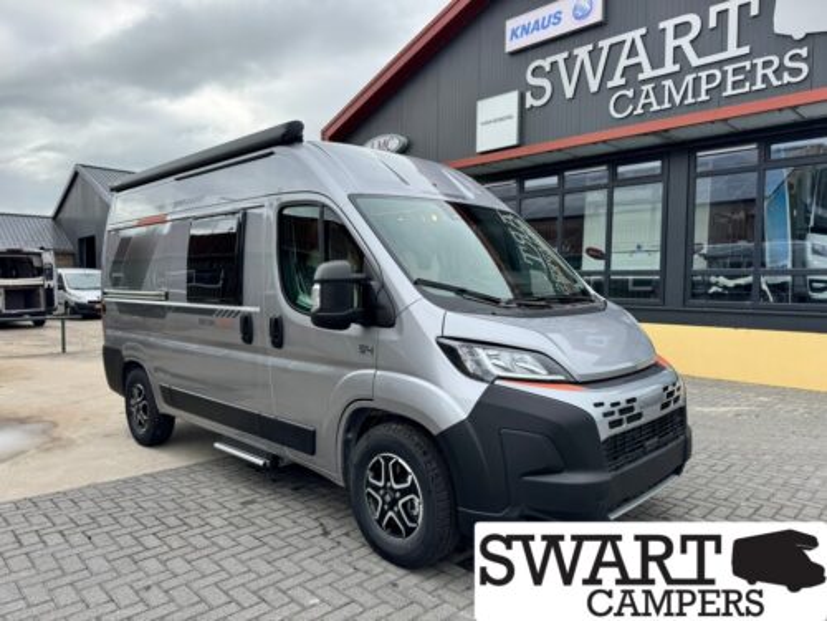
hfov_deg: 71.6
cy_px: 310
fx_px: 573
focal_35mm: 24
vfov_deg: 56.8
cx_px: 414
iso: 80
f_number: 1.78
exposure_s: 1/1456
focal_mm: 6.76
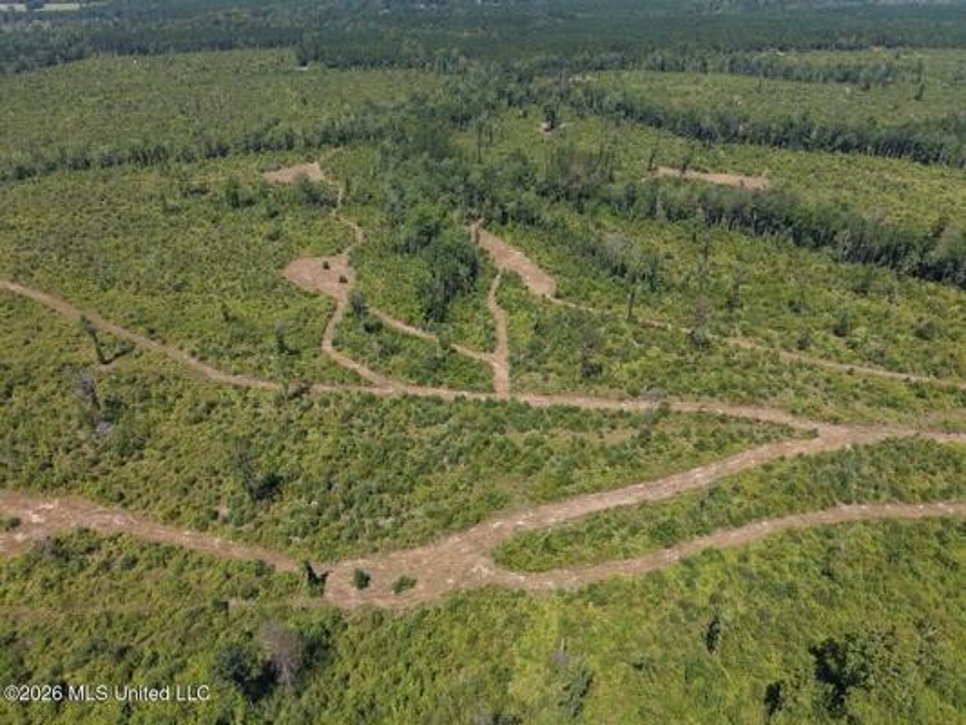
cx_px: 483
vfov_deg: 56.8
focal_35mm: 24
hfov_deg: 71.6
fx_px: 670
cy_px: 362
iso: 100
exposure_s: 1/2000
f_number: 1.8
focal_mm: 8.67
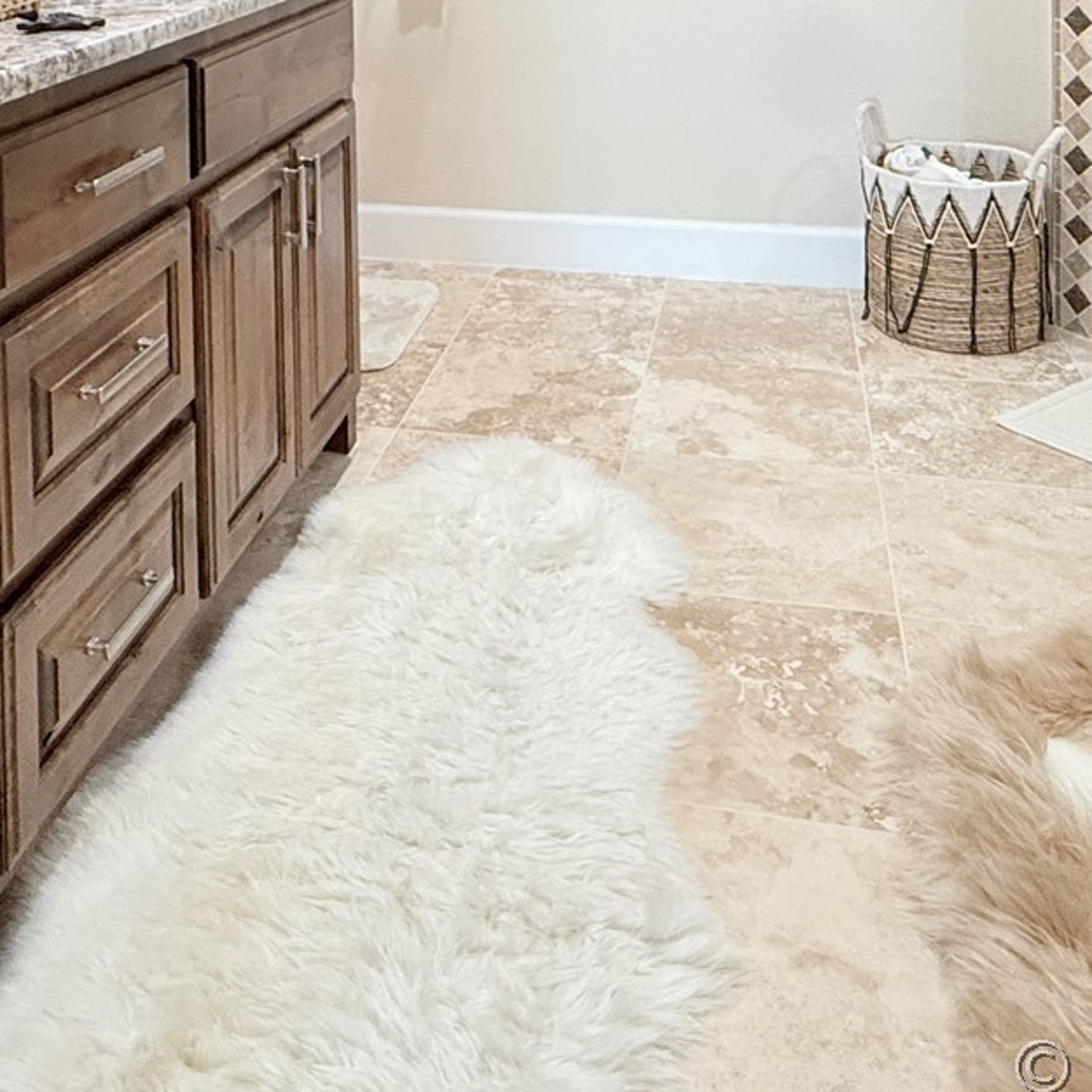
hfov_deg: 43.7
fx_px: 1356
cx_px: 461
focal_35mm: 38
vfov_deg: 36.5
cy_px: -133
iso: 320
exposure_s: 1/120
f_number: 2.2
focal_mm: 2.22
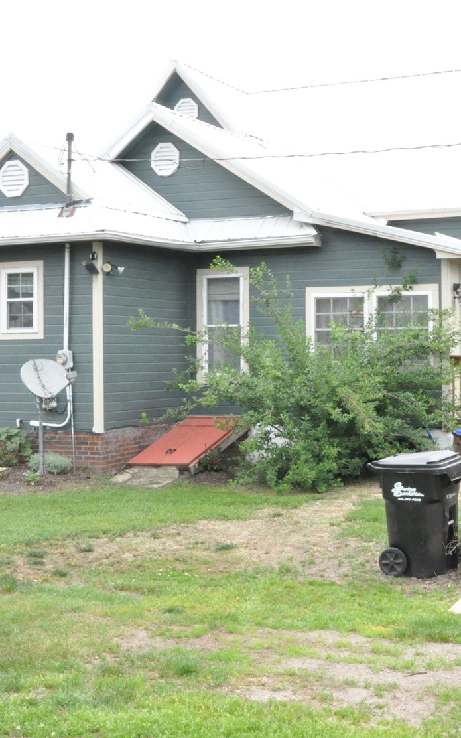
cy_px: 373
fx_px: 1126
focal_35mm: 56
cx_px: 338
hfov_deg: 22.9
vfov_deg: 36.3
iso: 3200
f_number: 25
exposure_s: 1/200
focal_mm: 24
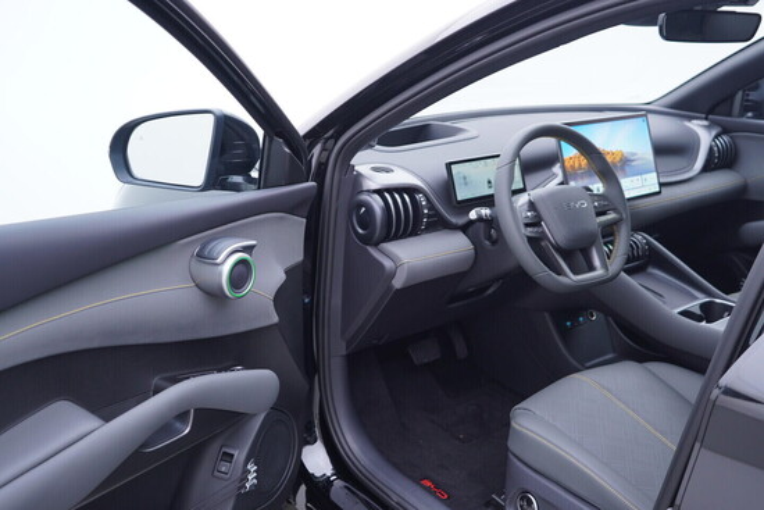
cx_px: 382
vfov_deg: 36.9
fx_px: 764
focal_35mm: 36
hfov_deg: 53.1
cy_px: 255
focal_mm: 24
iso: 160
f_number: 2.8
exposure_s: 1/40
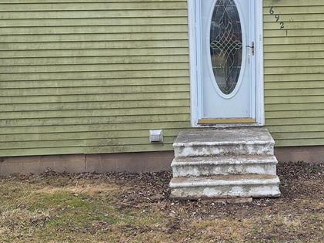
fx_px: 524
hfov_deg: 33.4
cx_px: 259
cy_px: 87
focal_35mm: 56
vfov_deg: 26.0
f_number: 1.8
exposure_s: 1/1279
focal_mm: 5.54
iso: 40
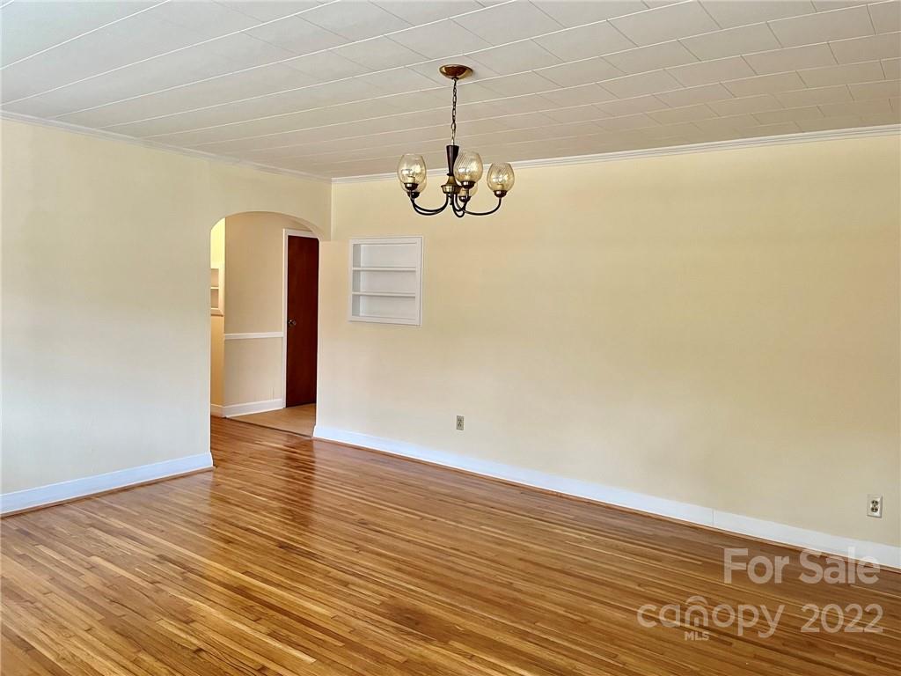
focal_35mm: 26
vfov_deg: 53.1
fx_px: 677
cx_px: 450
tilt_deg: -5.4
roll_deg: -1.6
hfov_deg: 67.3
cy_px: 338
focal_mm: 5.1
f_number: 1.6
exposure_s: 1/60
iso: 160
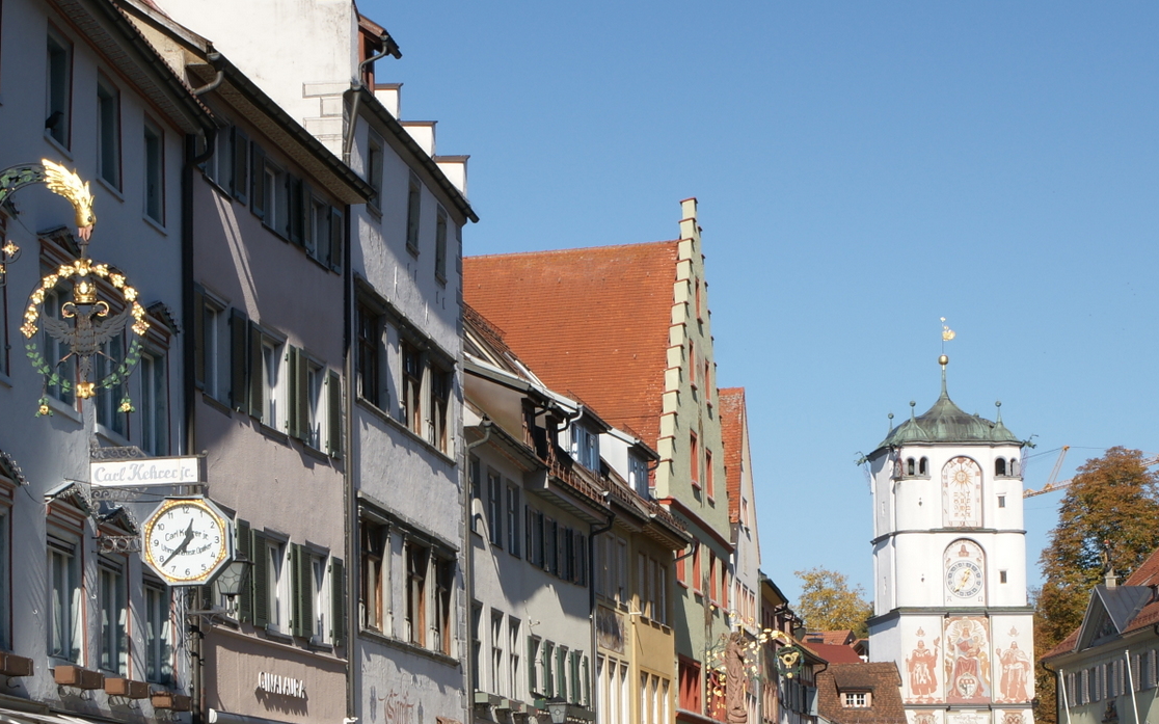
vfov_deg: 13.5
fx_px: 3029
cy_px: 617
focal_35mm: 96
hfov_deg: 21.6
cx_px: 475
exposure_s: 1/125
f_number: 11
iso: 100
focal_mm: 35
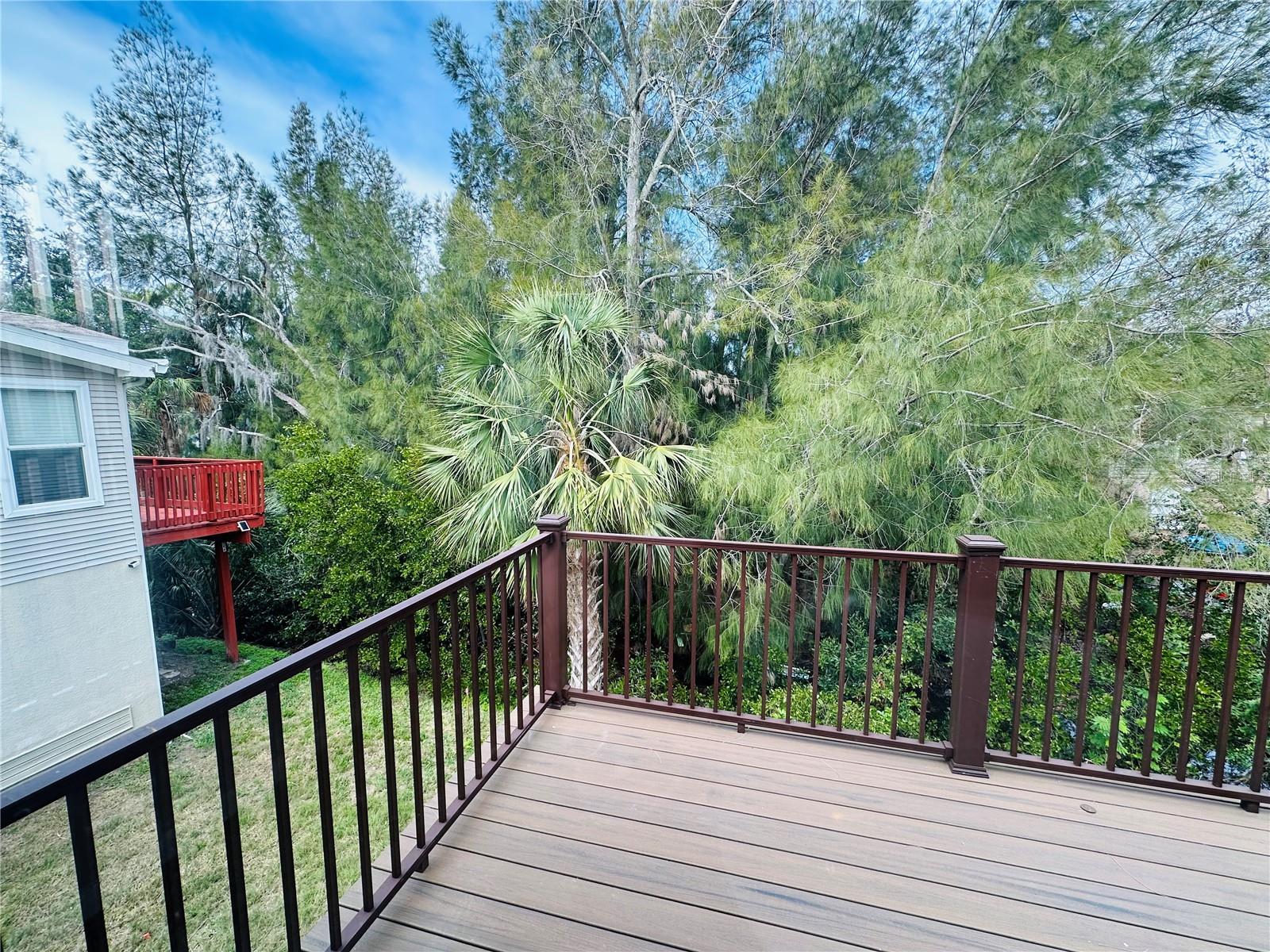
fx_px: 514
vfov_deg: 85.7
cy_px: 476
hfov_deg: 102.1
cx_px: 635
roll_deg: +0.3
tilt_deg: -6.8
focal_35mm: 14
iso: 40
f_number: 2.2
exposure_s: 1/217
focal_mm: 2.22
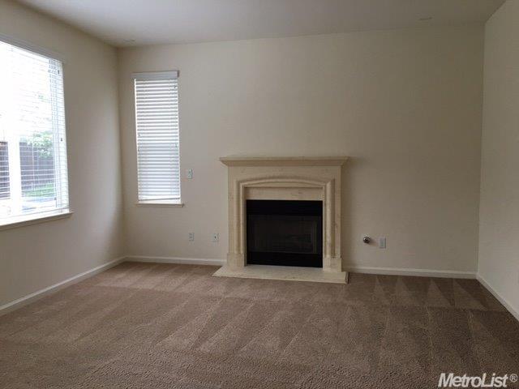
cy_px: 194
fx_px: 435
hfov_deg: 61.7
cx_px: 260
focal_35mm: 29
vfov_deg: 48.2
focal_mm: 4.15
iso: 25
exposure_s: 1/30
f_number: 2.2
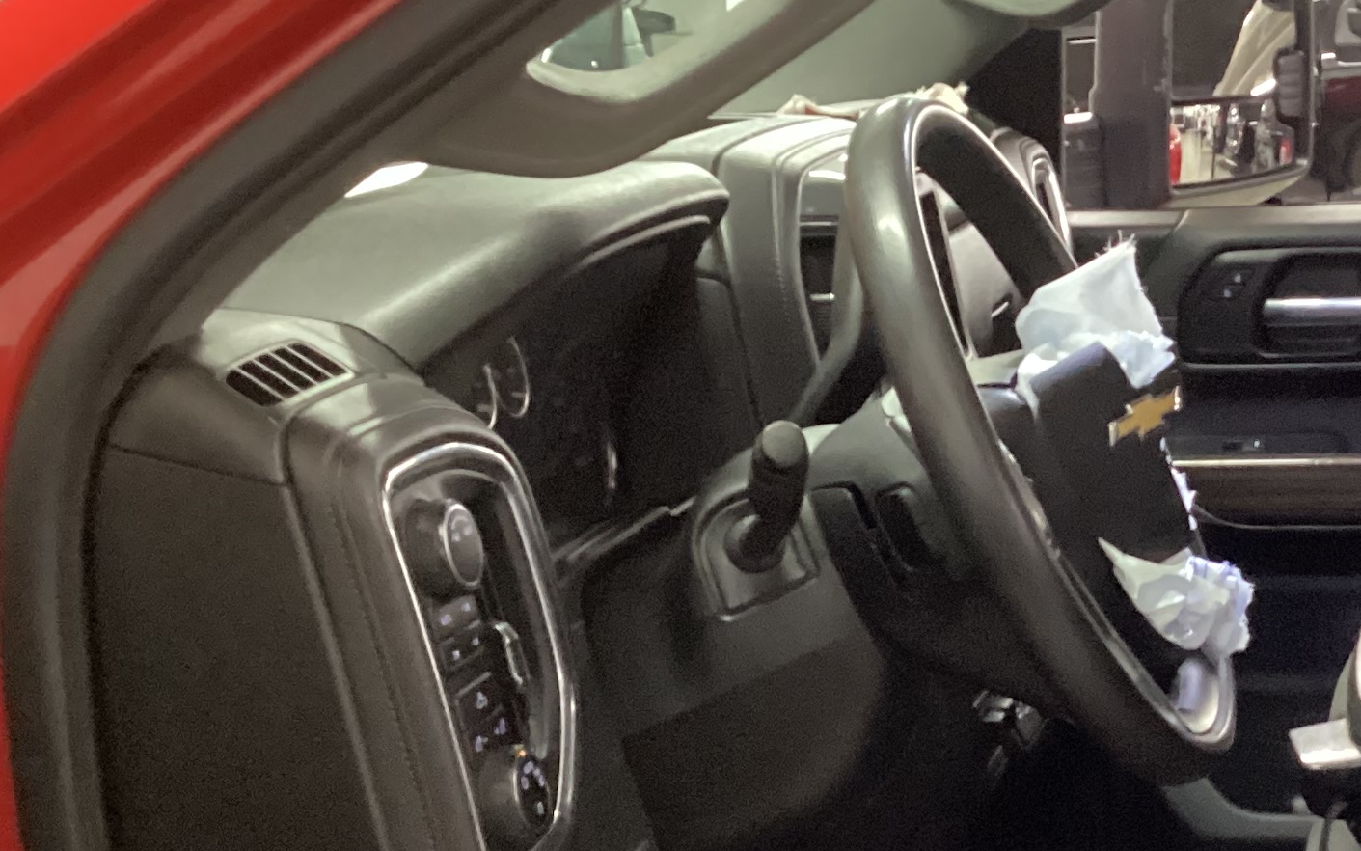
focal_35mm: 76
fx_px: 2819
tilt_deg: -15.9
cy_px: 659
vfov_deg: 17.0
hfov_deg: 25.8
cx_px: 1350
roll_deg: -0.9
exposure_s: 1/20
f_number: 2.4
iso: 640
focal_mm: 3.3
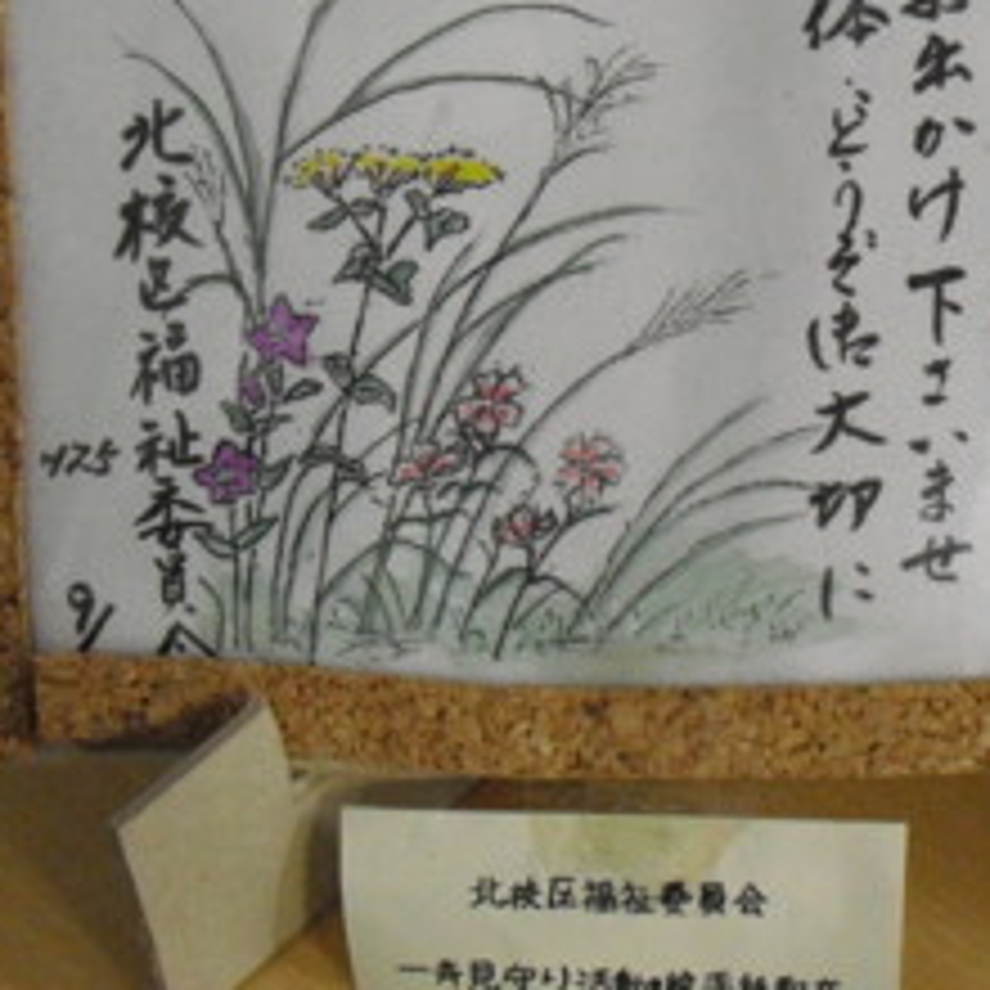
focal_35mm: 65
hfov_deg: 26.3
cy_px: 382
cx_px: 693
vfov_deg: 26.4
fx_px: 2103
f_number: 3.1
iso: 800
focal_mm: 6.3
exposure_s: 1/50
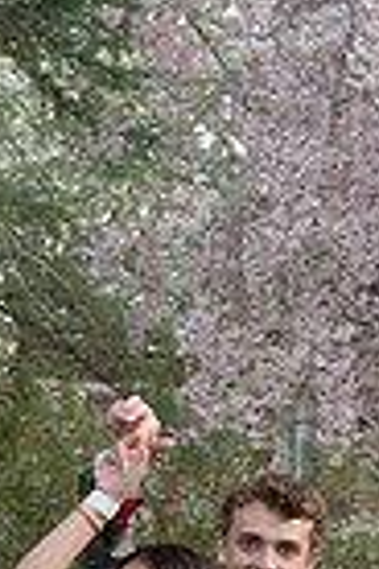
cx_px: 157
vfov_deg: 11.9
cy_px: 647
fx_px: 2669
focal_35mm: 169
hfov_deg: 8.1
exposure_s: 1/125
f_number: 5.6
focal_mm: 52
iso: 800
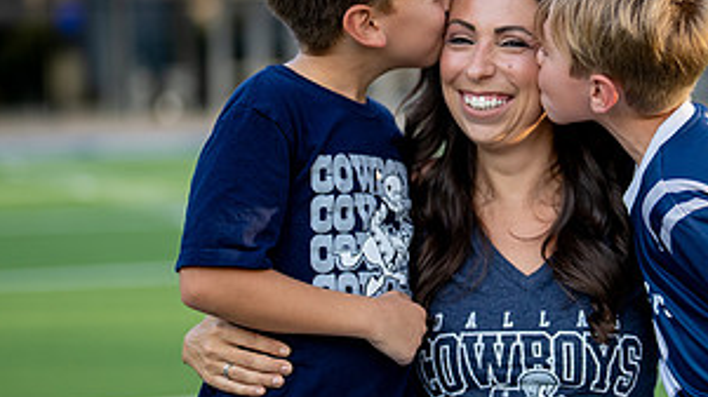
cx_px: 547
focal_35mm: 120
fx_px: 2252
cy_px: 165
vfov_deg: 10.1
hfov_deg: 17.7
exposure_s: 1/2000
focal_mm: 50
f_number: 1.2
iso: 100
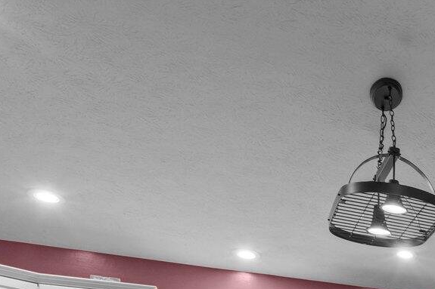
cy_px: 463
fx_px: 689
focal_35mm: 57
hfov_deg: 24.1
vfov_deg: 19.8
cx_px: 710
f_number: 7.1
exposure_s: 1.3
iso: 400
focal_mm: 16
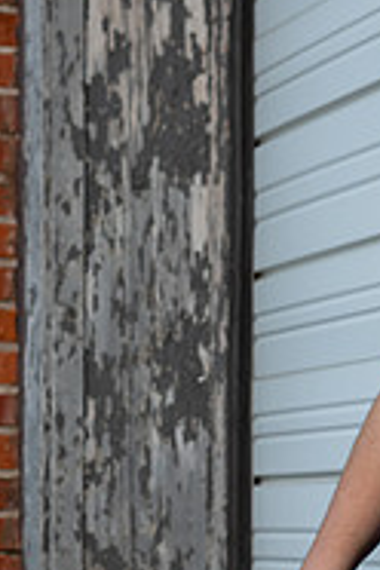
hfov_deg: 12.4
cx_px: 395
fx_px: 1726
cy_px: 496
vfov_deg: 18.5
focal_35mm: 109
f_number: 4.5
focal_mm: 45
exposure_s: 1/160
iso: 160
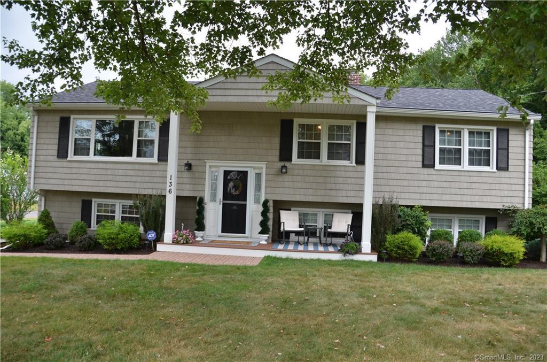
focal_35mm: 27
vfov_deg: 47.7
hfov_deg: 67.5
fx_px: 409
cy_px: 181
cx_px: 274
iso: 200
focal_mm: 18
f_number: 6.3
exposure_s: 1/160
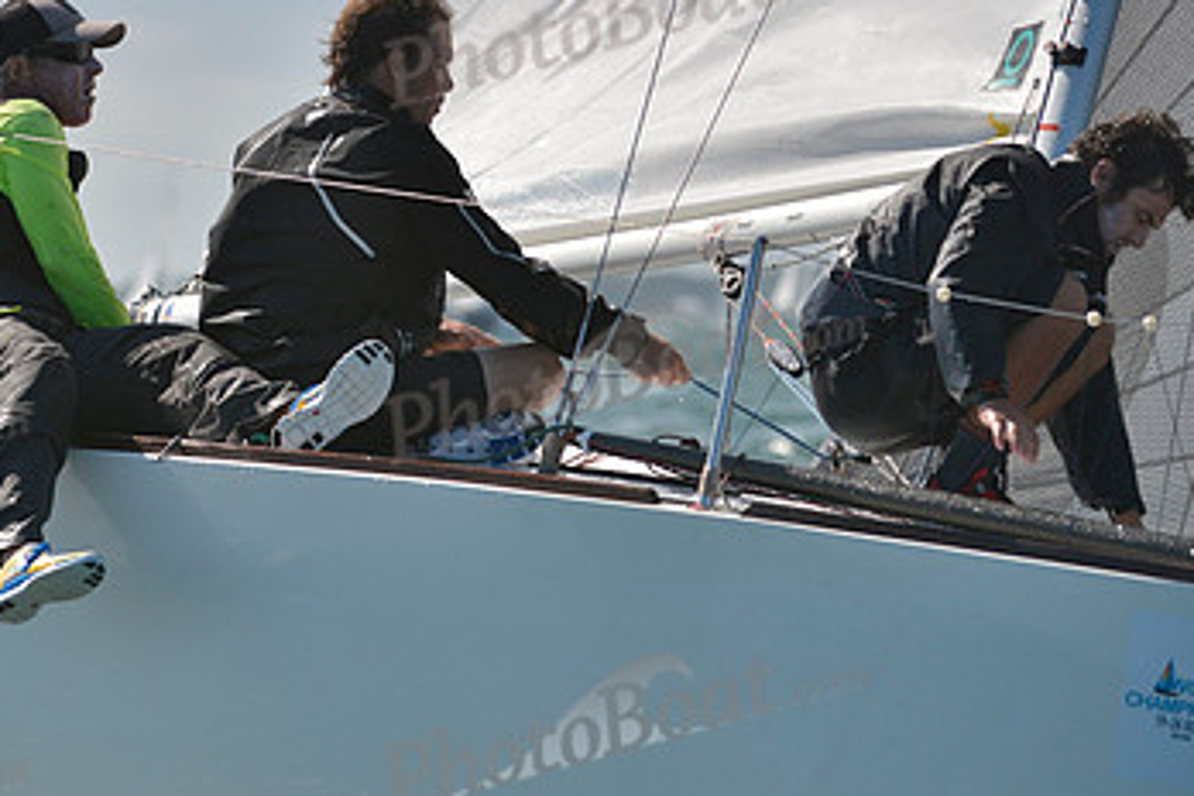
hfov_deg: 6.2
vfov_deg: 4.1
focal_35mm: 333
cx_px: 209
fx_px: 11044
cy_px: 245
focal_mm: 200
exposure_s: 1/2500
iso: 280
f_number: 5
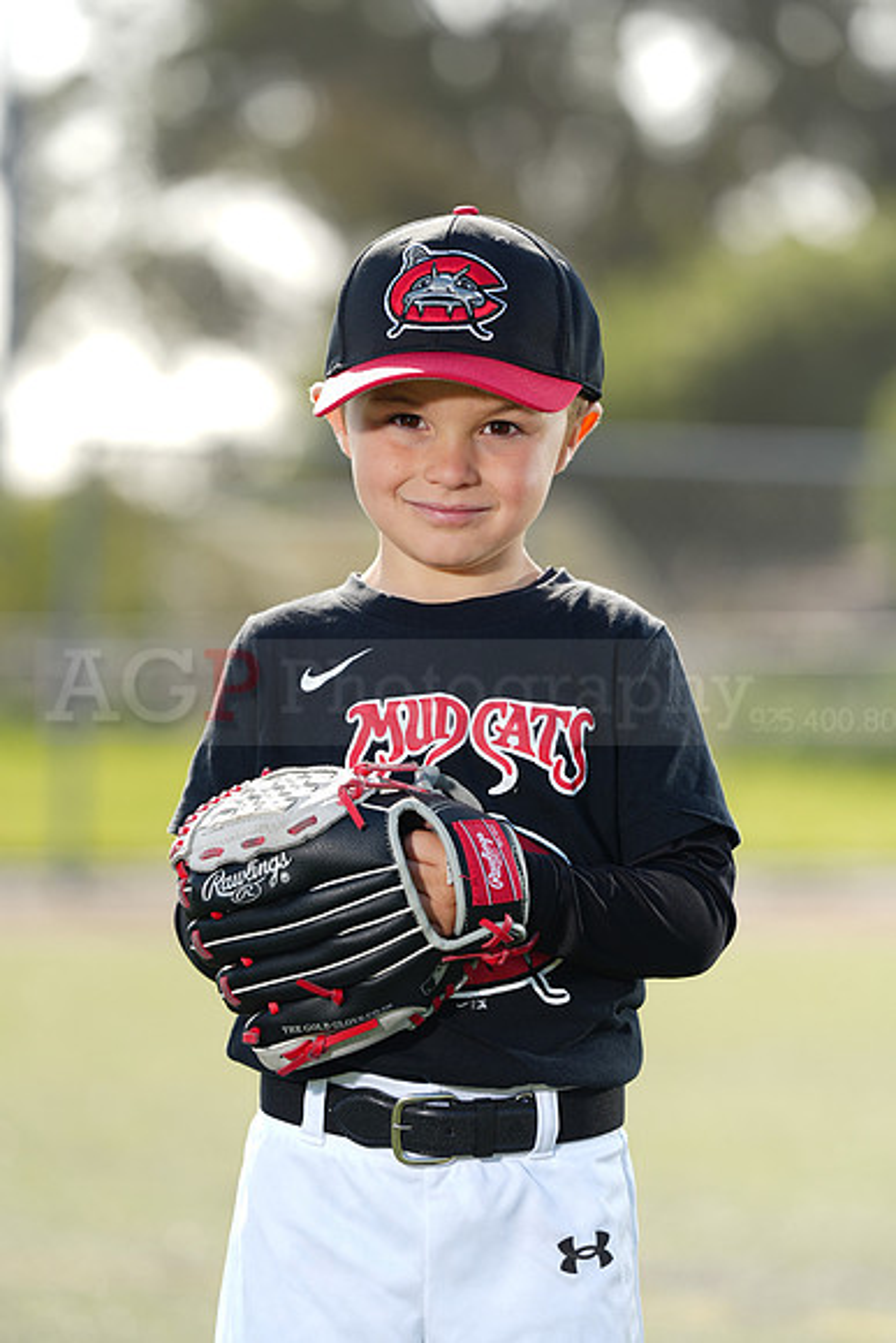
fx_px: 7051
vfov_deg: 10.9
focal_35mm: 189
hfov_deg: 7.3
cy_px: 672
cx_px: 448
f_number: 4.5
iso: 64
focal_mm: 189
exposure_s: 1/250
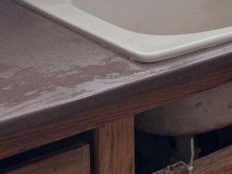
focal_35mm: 103
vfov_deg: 13.1
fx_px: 690
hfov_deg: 16.9
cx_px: 367
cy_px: -132
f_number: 1.78
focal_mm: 6.76
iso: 64
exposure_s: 1/120
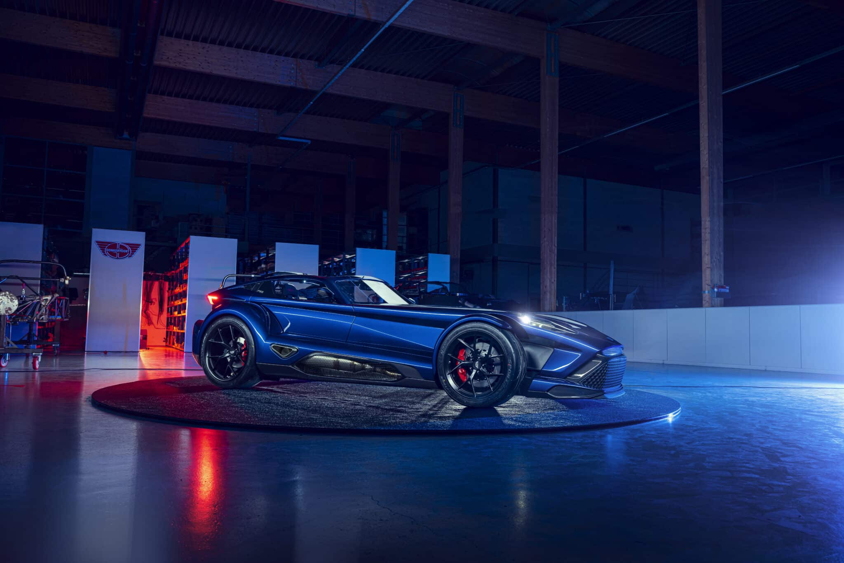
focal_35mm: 30
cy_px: 282
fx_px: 703
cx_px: 422
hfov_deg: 61.9
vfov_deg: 43.6
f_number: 8
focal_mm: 30
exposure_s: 8
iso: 100
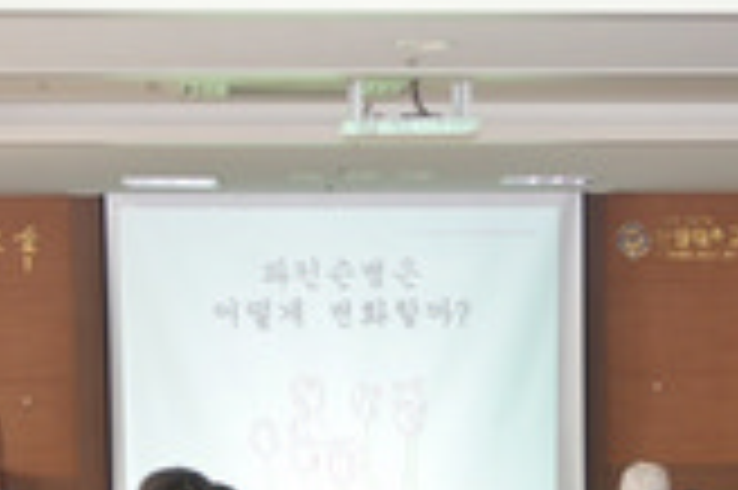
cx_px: 536
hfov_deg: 17.4
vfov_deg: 11.5
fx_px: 2396
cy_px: 528
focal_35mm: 117
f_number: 2.8
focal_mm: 32
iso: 400
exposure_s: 1/160
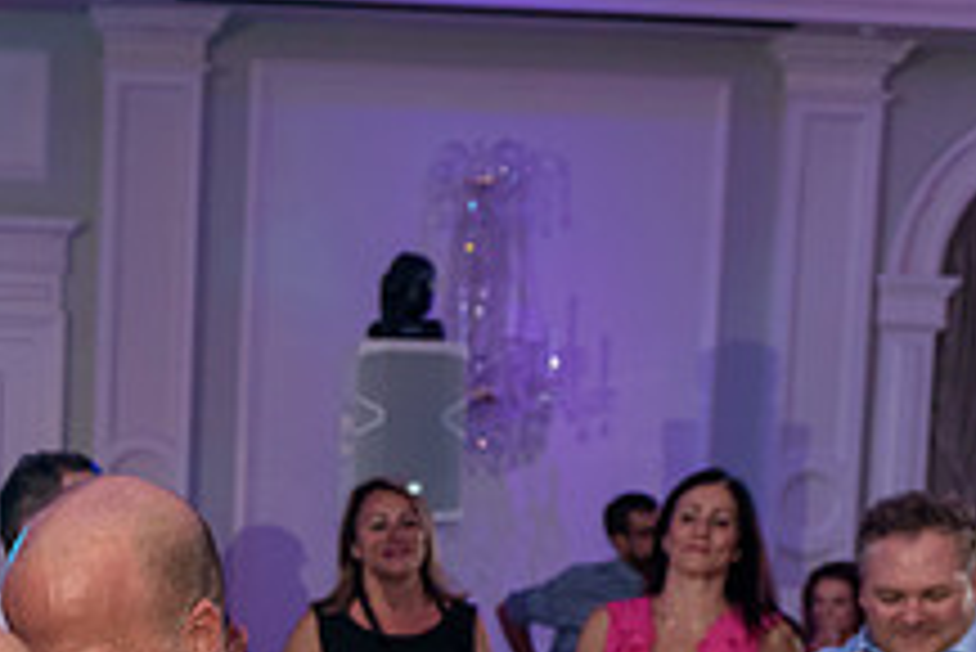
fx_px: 2252
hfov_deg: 23.5
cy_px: 785
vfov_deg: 15.8
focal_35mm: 83
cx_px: 4
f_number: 3.2
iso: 1600
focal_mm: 31
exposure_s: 1/125
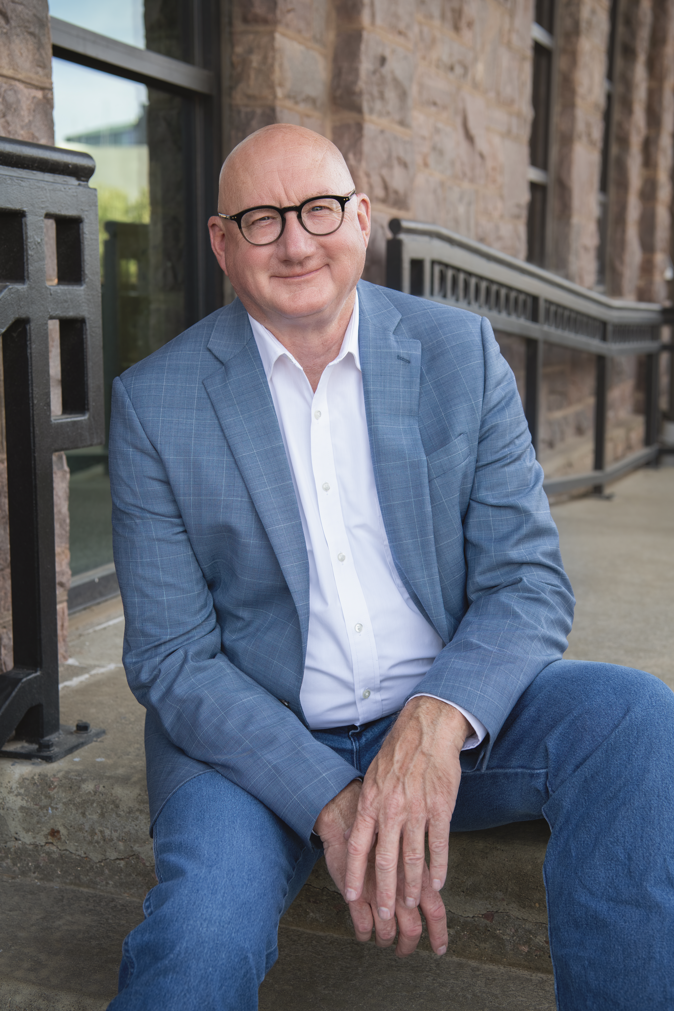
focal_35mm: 50
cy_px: 506
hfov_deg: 27.0
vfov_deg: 39.6
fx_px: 1404
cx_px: 337
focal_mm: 50
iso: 320
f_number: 5.6
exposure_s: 1/160
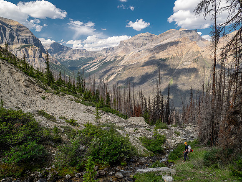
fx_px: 168
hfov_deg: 71.6
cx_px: 121
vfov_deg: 56.8
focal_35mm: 24
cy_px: 91
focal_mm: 12
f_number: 8
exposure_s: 1/100
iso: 200
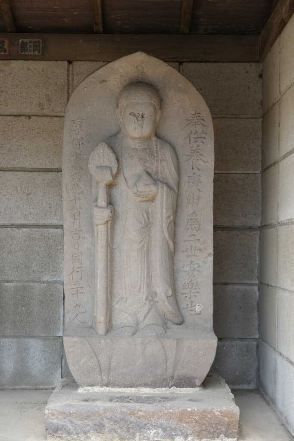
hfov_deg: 21.1
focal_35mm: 64
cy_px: 220
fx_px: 791
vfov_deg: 31.2
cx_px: 147
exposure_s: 1/160
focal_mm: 43
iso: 250
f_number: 5
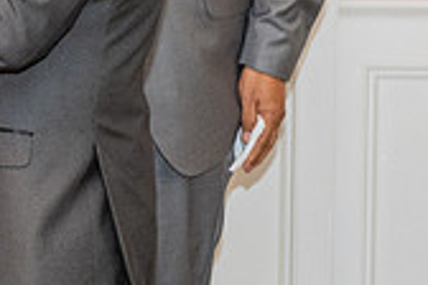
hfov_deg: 6.5
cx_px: -299
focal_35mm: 311
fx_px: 3697
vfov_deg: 4.4
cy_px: -39
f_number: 3.5
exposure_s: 1/200
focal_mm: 70
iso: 1250
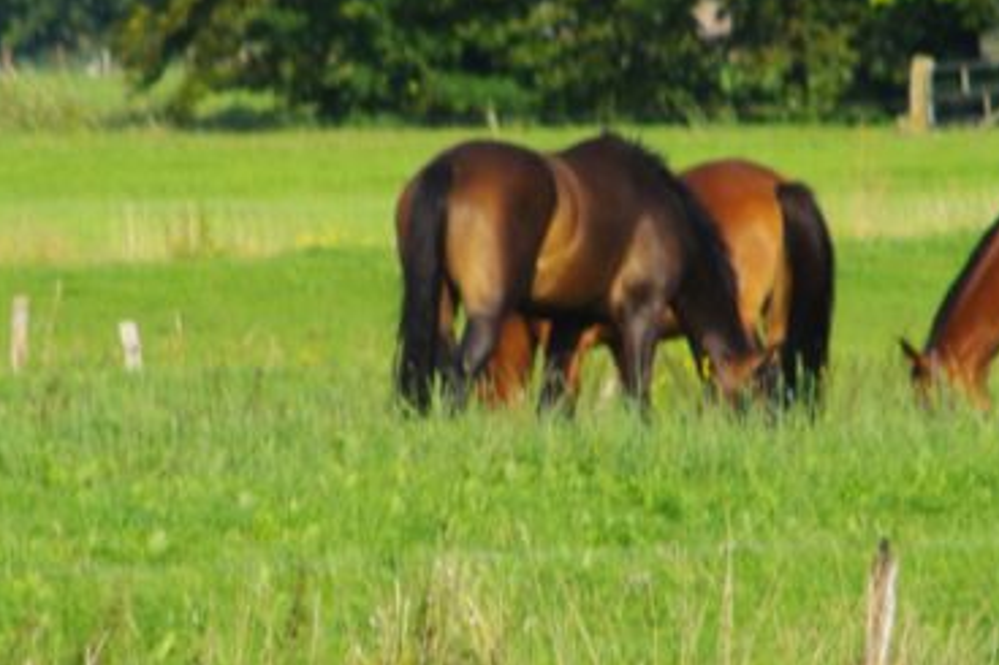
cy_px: 159
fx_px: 36140
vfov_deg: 1.1
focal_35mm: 1303
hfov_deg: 1.6
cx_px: 470
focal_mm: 200
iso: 100
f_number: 6.7
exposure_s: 1/200
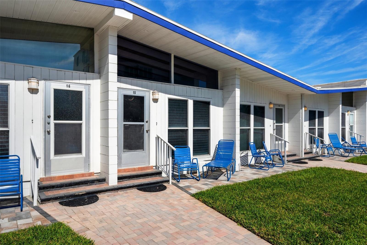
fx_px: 234
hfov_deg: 76.1
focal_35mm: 23
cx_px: 184
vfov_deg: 55.1
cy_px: 122
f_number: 9
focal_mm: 23
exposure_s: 1/1000
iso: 250
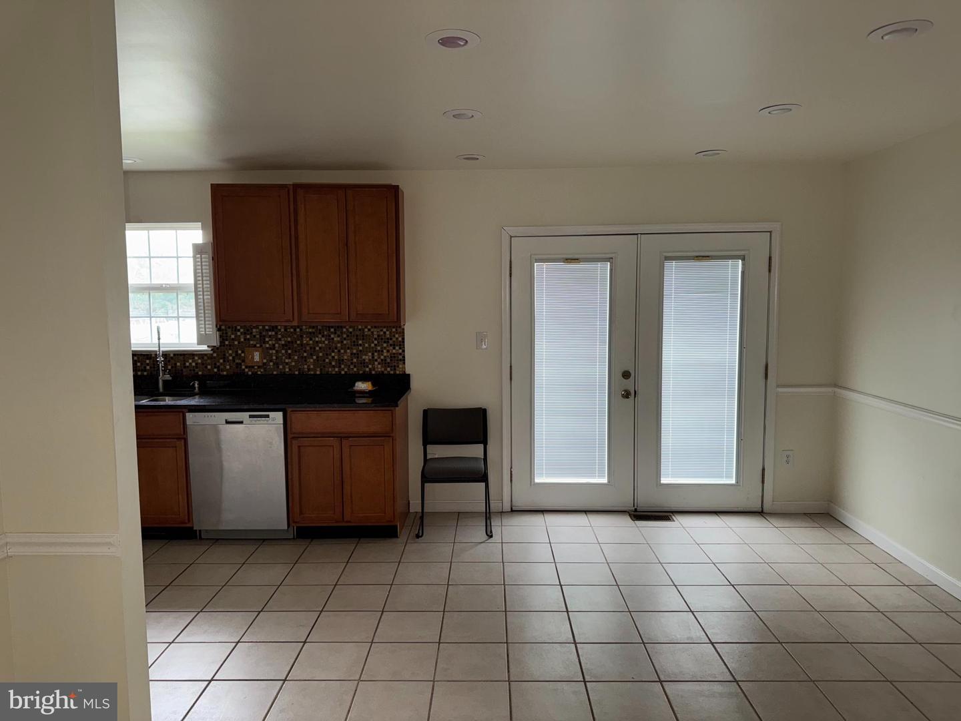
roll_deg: +0.5
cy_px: 360
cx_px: 480
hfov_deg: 71.6
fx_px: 666
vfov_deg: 56.8
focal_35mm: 24
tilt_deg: -6.1
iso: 100
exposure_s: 1/24
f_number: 1.78
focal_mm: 6.76
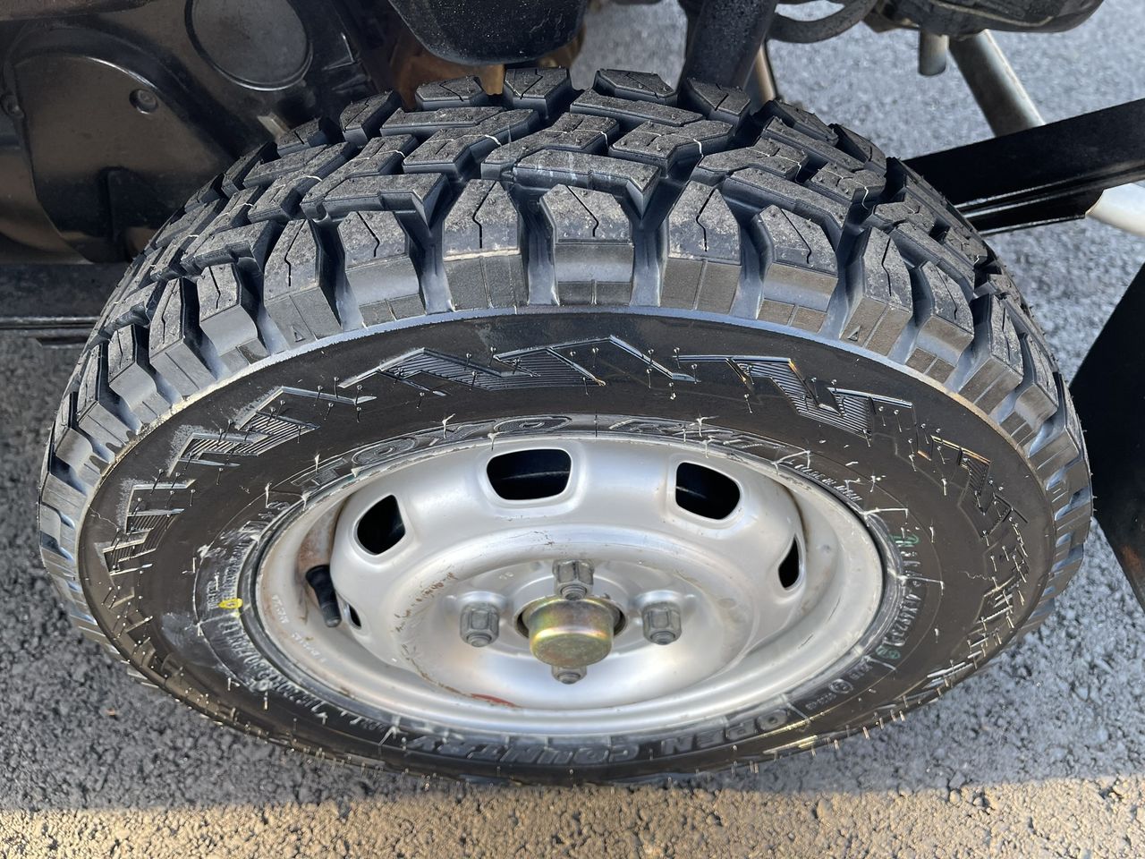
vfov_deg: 54.9
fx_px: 827
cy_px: 430
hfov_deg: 69.4
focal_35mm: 25
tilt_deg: -52.0
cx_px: 572
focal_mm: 5.1
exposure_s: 1/121
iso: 80
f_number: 1.6
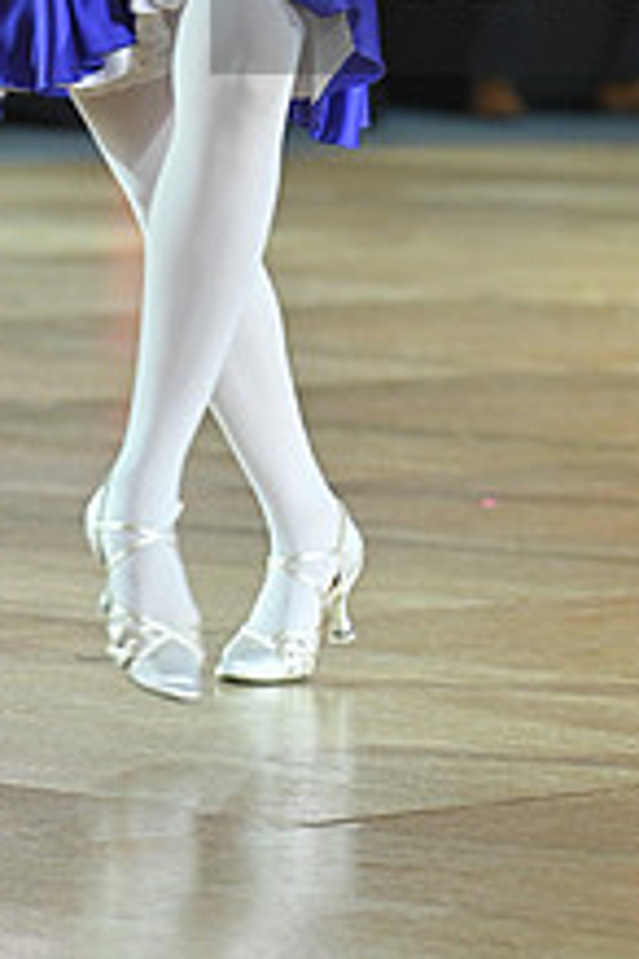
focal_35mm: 357
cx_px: 816
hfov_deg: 3.8
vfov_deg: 5.8
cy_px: -70
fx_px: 9504
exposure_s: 1/250
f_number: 4
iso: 2000
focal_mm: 135
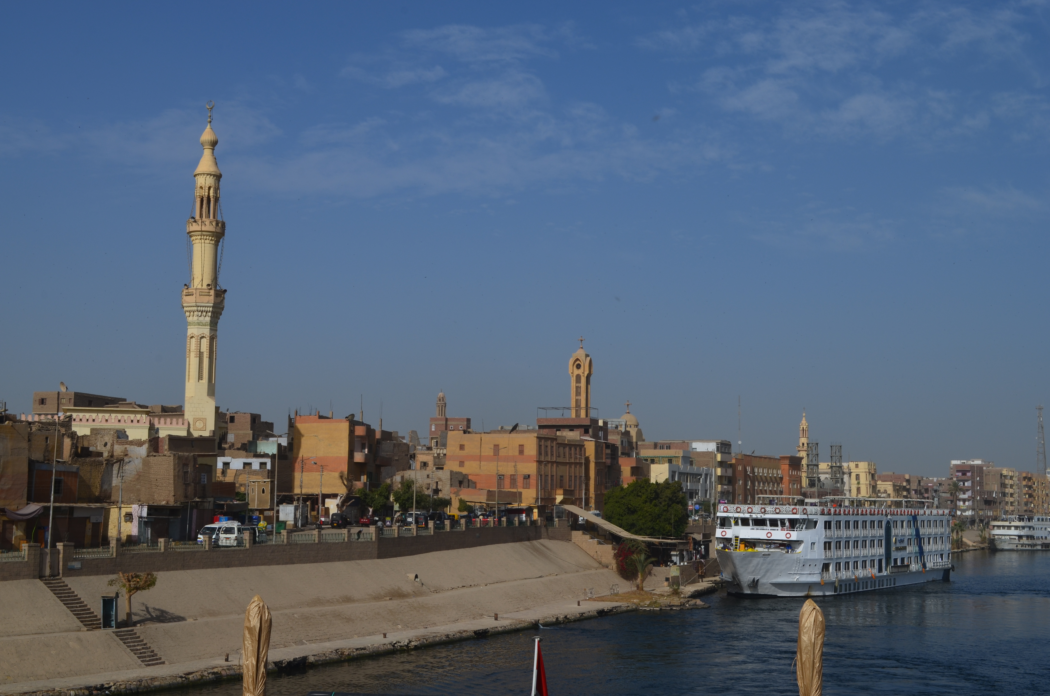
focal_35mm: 48
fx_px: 1397
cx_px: 525
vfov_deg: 28.0
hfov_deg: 41.2
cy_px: 348
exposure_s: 1/250
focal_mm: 32
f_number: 13
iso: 100
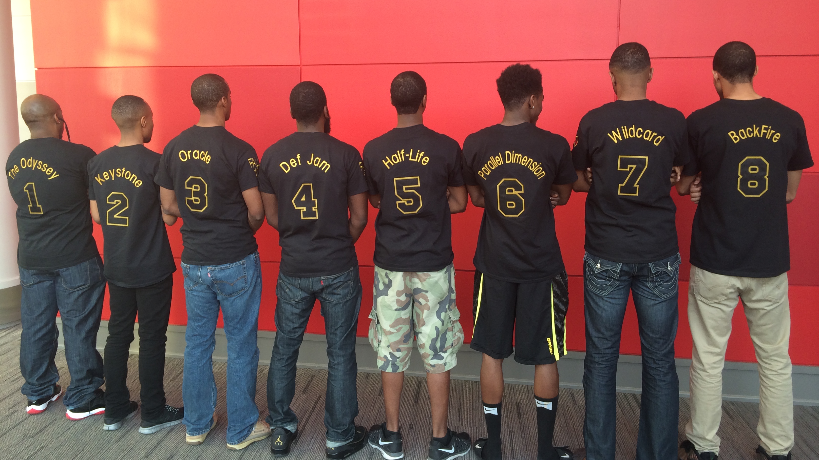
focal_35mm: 33
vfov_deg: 35.5
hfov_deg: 59.5
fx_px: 717
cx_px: 411
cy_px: 182
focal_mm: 4.12
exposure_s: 1/30
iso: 40
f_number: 2.2
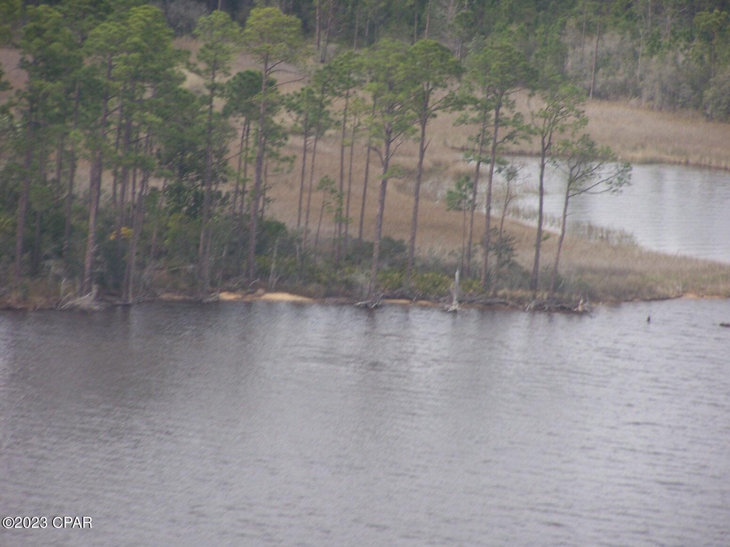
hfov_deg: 6.3
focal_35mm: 317
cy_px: 274
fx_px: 6685
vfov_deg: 4.7
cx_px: 365
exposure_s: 1/400
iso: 80
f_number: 3.6
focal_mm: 52.6
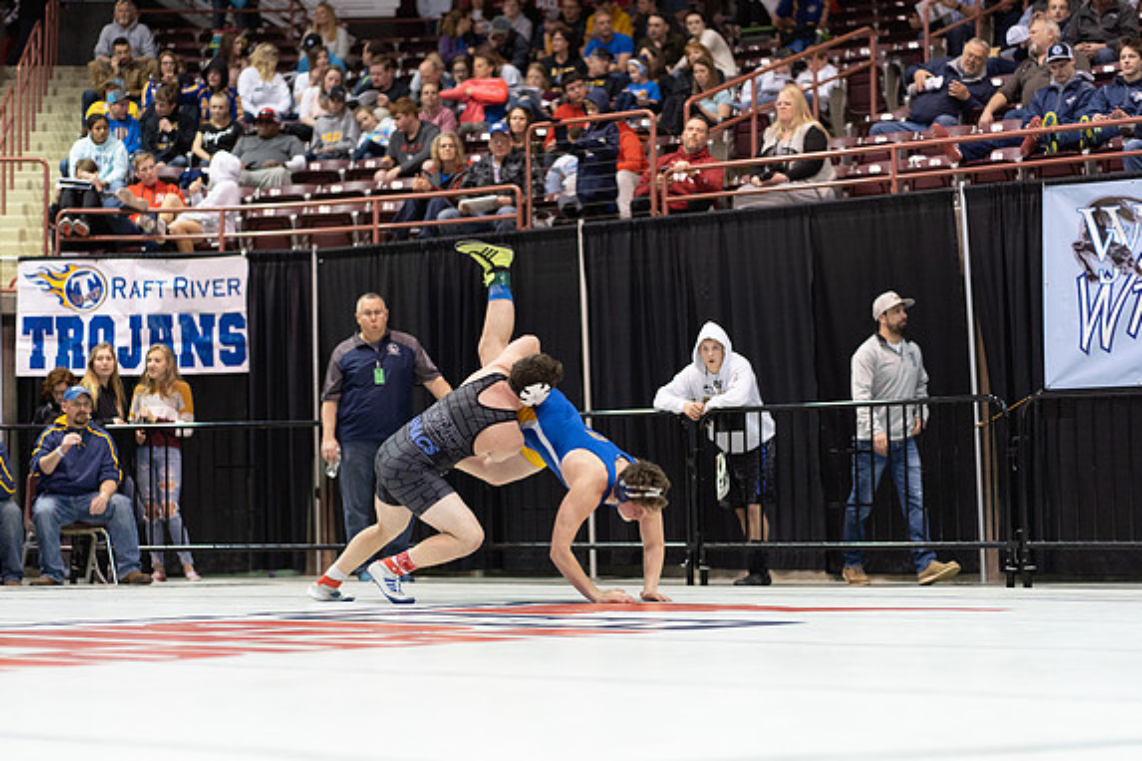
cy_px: 381
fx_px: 2728
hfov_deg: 23.6
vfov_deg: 15.9
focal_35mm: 86
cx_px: 570
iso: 2500
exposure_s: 1/500
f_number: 1.8
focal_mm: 85
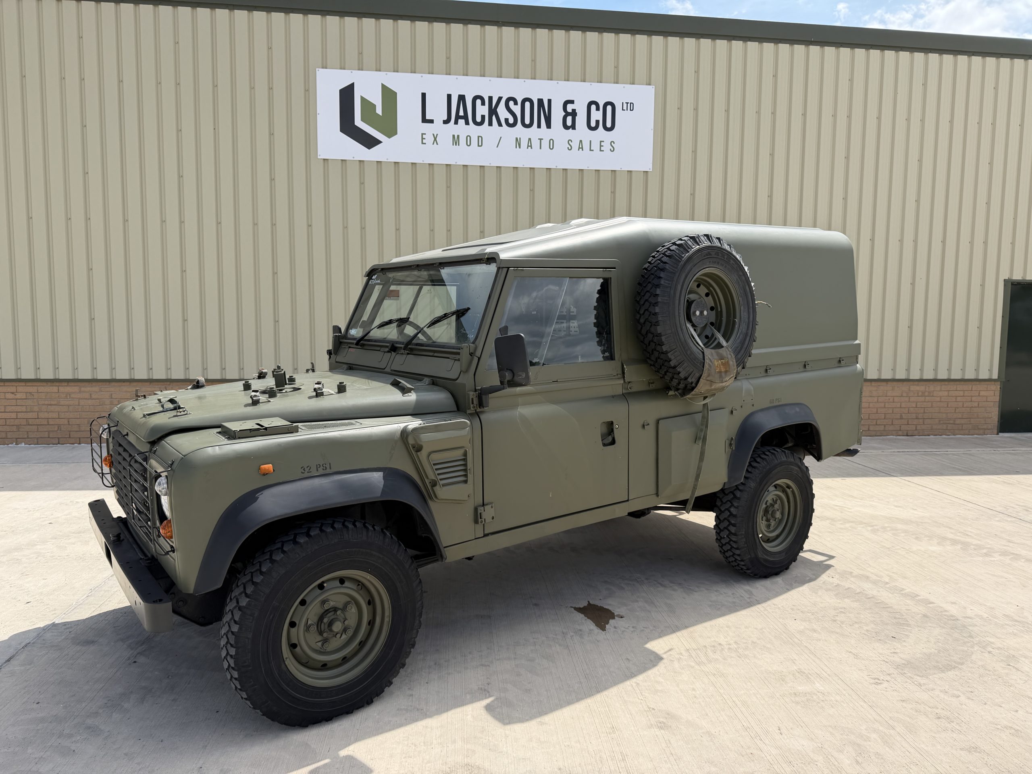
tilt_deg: -5.2
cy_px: 387
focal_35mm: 24
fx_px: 716
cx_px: 516
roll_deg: -0.3
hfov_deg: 71.6
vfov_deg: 56.8
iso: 80
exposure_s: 1/3759
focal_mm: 6.76
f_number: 1.78
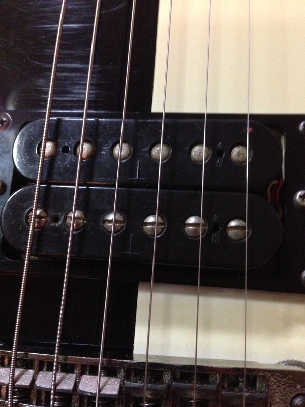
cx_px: 152
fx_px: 388
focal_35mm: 33
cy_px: 204
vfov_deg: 55.4
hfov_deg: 42.9
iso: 800
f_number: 2.4
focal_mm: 4.12
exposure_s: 1/17
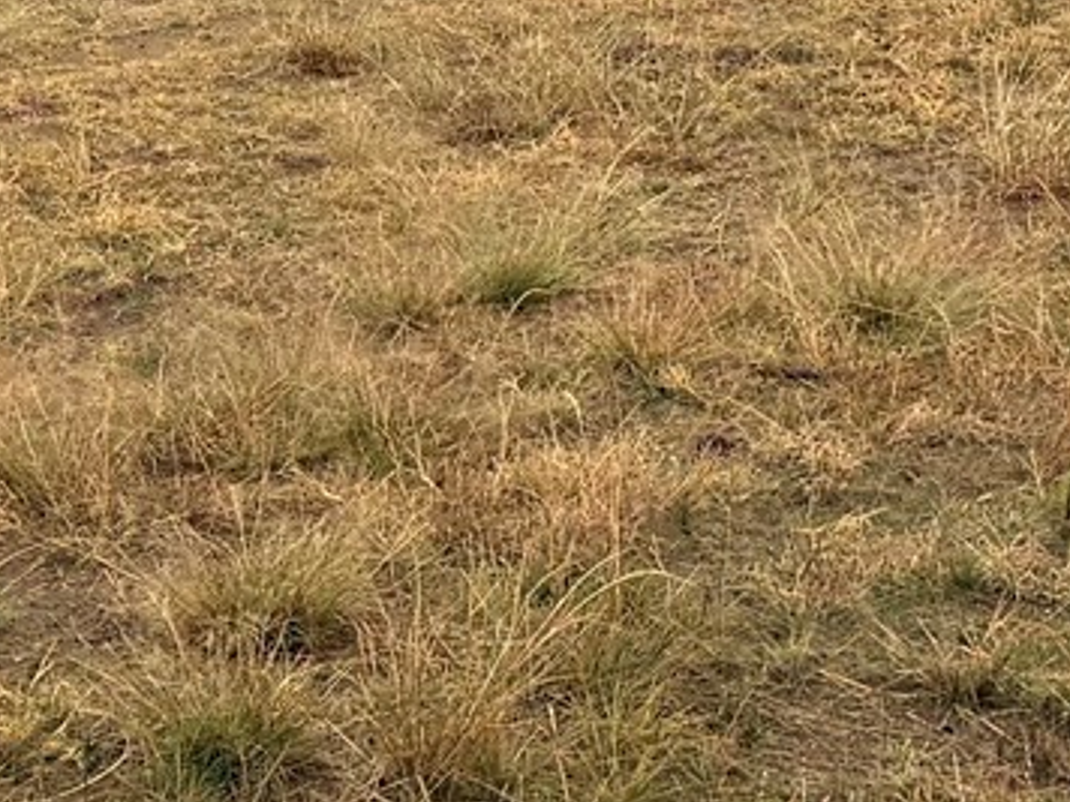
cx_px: 346
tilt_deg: -5.3
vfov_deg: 10.4
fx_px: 4266
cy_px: -324
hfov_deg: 14.3
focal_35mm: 138
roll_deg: -0.5
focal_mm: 6.76
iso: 50
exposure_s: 1/136
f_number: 1.78
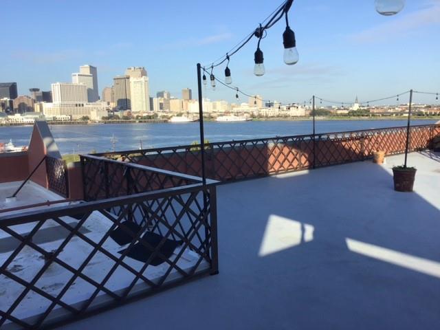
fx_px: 394
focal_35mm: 31
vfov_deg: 45.4
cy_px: 165
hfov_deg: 58.4
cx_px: 220
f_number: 2.4
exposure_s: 1/970
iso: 25
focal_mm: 3.3
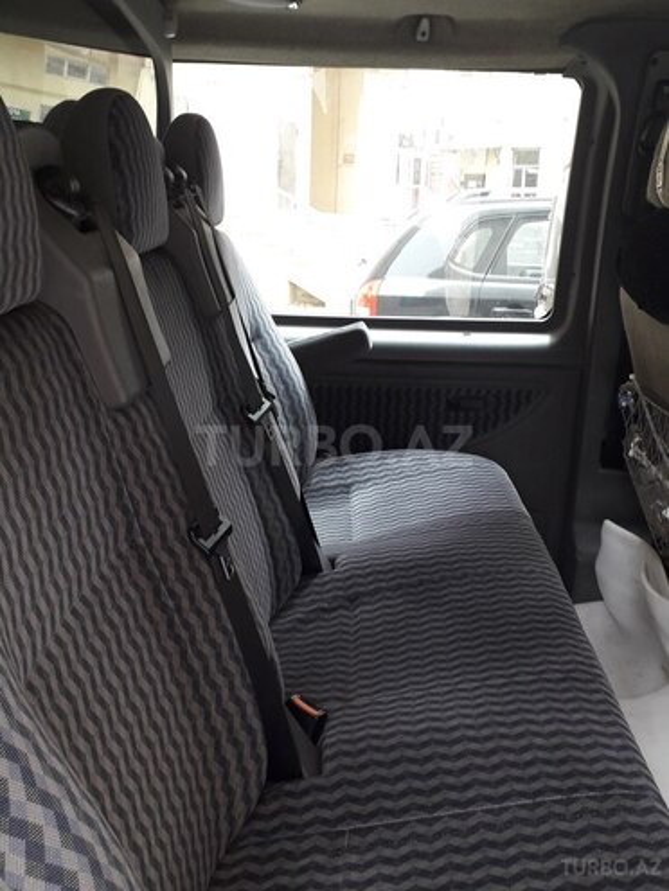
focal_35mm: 27
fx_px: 696
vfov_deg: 65.3
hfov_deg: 51.4
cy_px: 446
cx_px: 334
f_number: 1.9
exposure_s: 1/100
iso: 64
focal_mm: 3.6
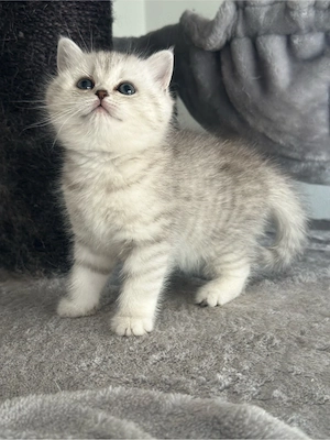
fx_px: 610
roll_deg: +1.8
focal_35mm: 48
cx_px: 165
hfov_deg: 30.3
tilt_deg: -7.5
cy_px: 220
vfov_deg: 39.7
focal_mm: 6.86
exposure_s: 1/60
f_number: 1.78
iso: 125
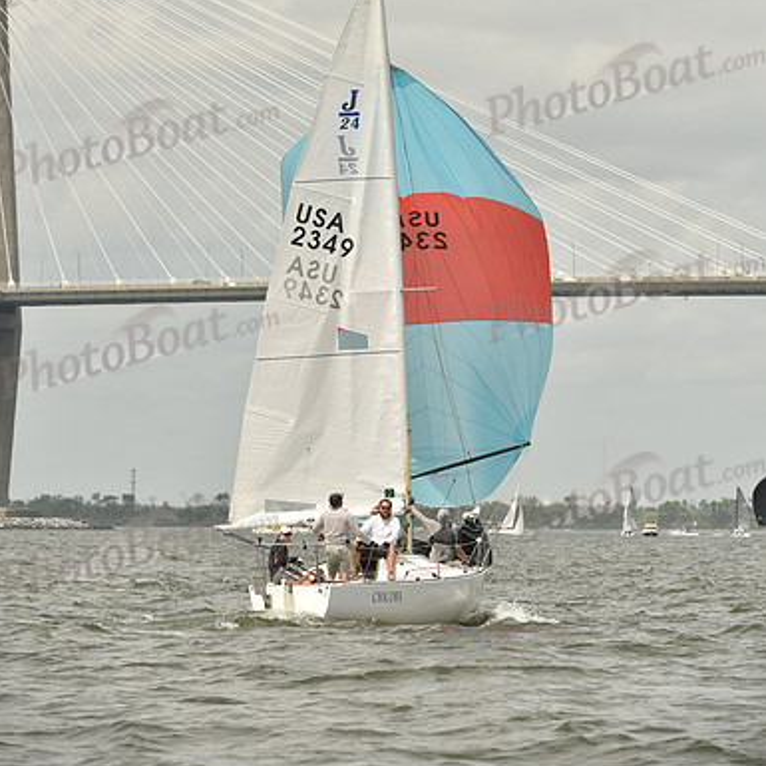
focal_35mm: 269
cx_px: 383
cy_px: 217
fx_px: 6735
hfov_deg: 6.5
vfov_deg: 6.5
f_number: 7.1
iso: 320
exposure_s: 1/1250
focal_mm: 210
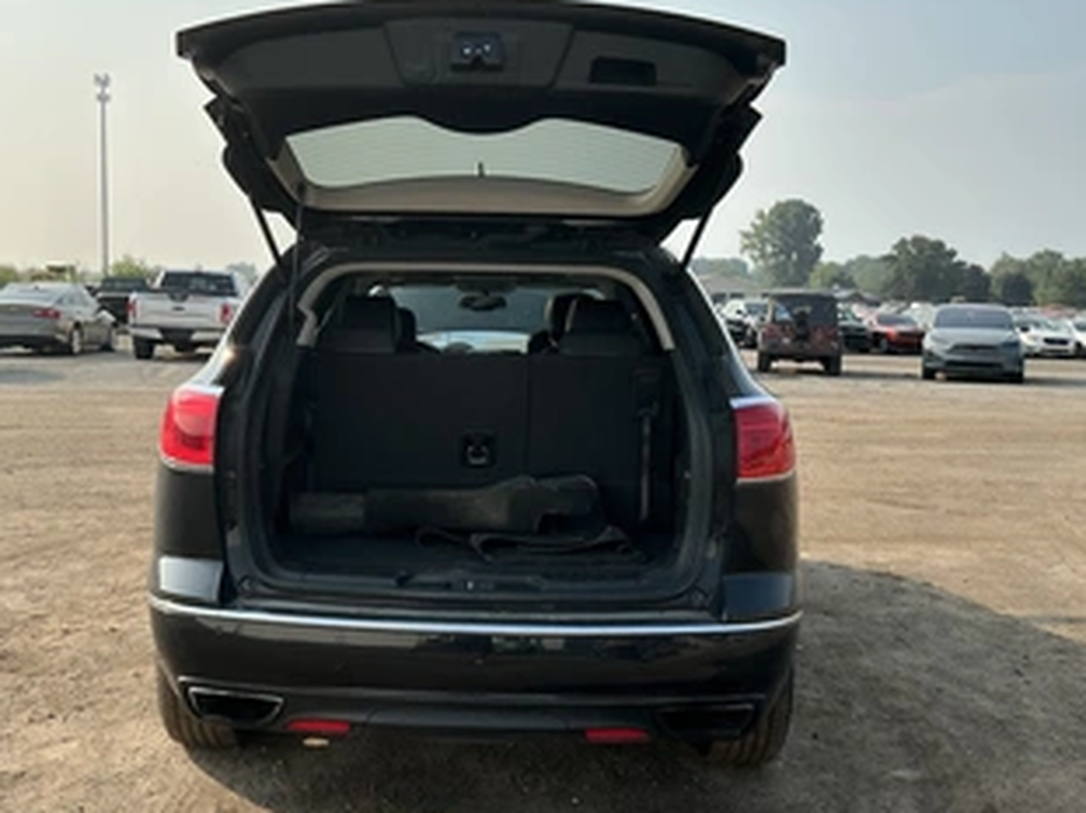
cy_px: 359
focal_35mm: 36
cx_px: 461
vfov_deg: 39.6
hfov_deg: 51.2
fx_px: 1129
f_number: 1.8
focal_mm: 3
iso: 25
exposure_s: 1/1490
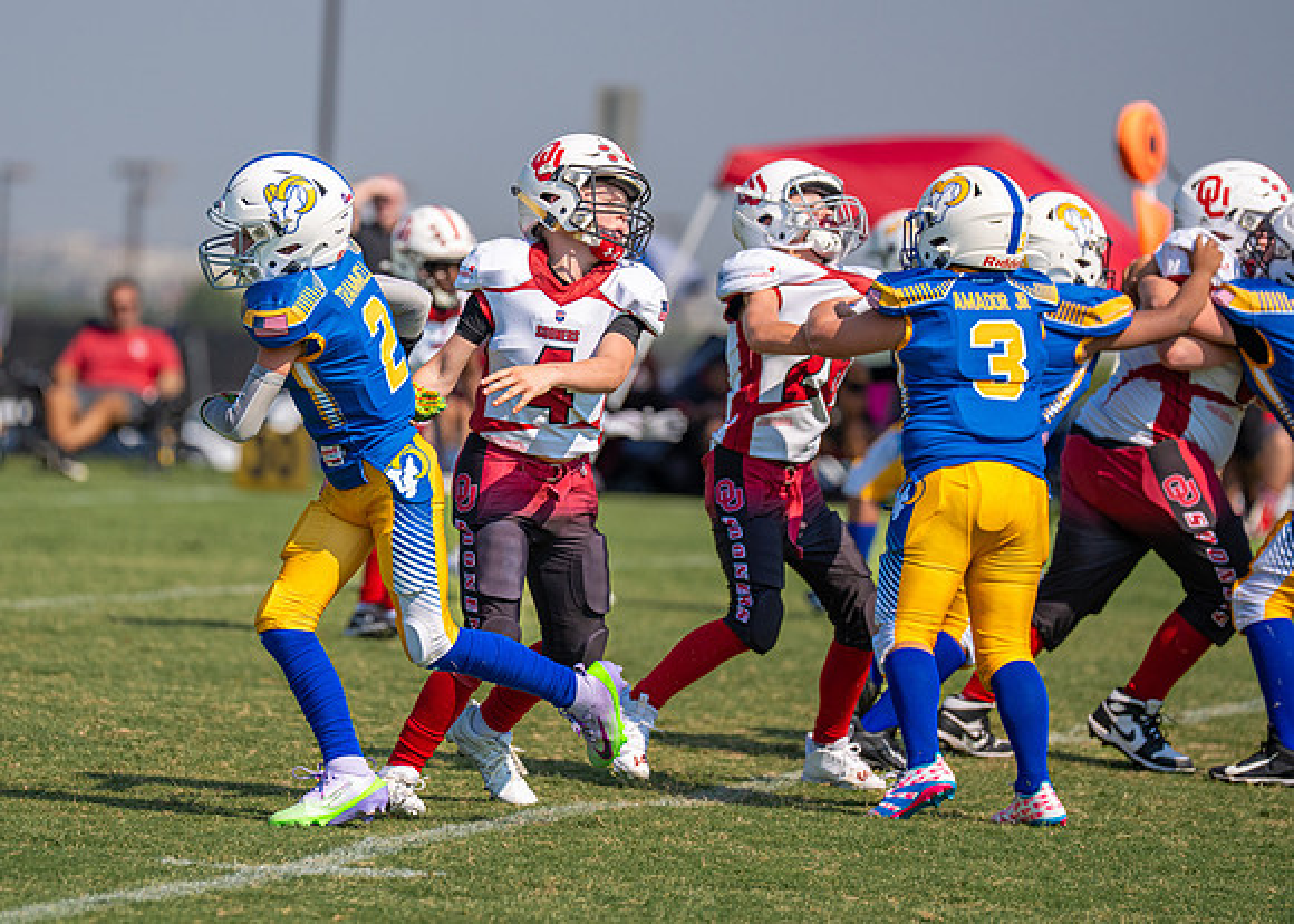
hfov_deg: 7.2
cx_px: 478
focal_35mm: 281
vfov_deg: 5.1
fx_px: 10313
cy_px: 406
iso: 160
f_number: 2.8
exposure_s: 1/4000
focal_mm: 200
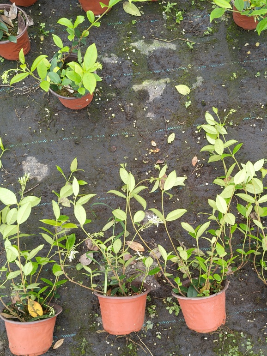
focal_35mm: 36
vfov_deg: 50.9
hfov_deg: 39.3
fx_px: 370
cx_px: 170
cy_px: 218
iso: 80
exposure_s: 1/120
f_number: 1.8
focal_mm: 4.84
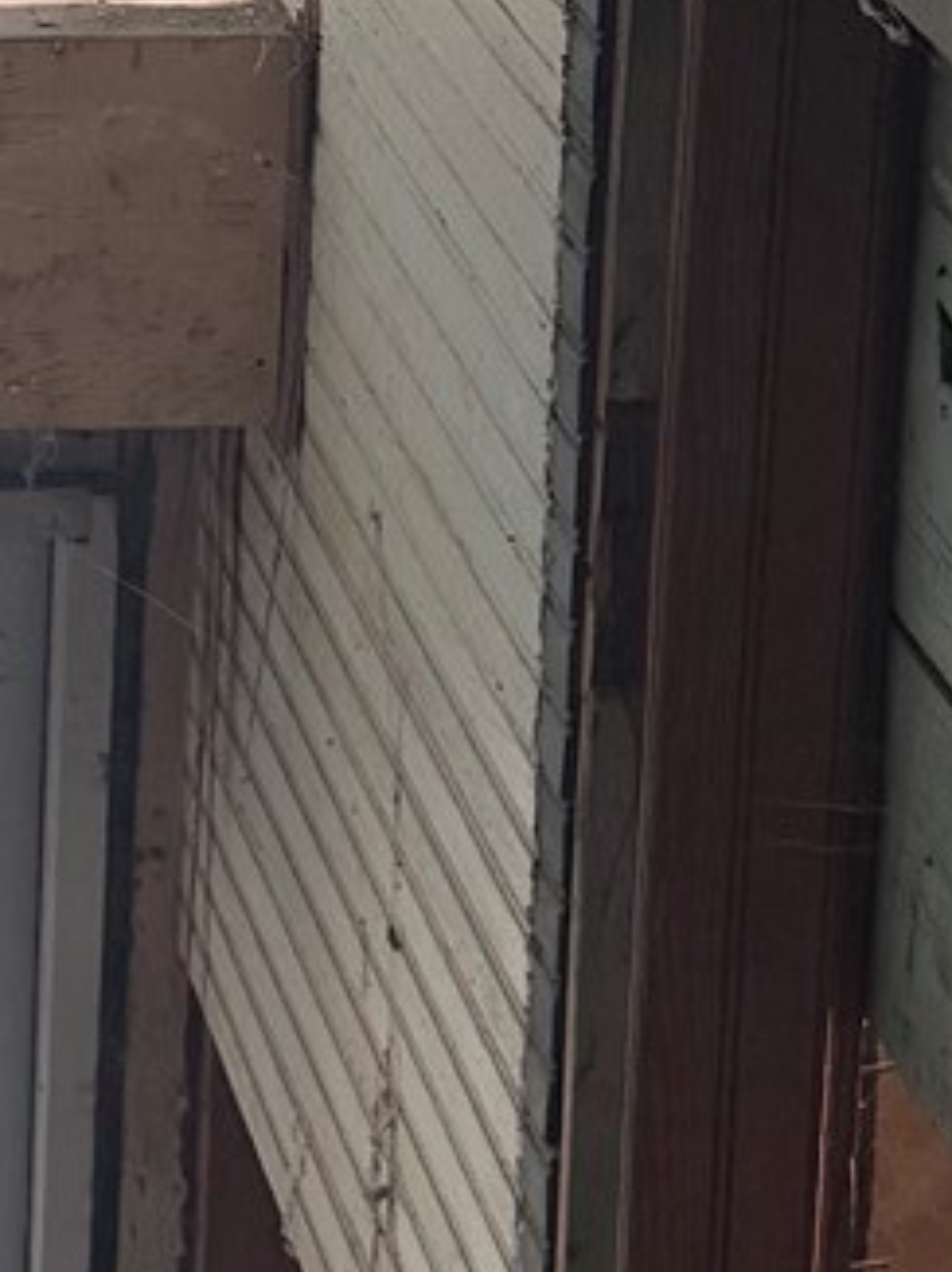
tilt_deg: -15.6
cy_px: 129
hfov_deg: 9.5
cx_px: -499
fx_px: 5544
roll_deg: -0.4
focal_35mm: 151
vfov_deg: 13.0
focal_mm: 6.76
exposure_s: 1/456
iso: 100
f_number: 1.78
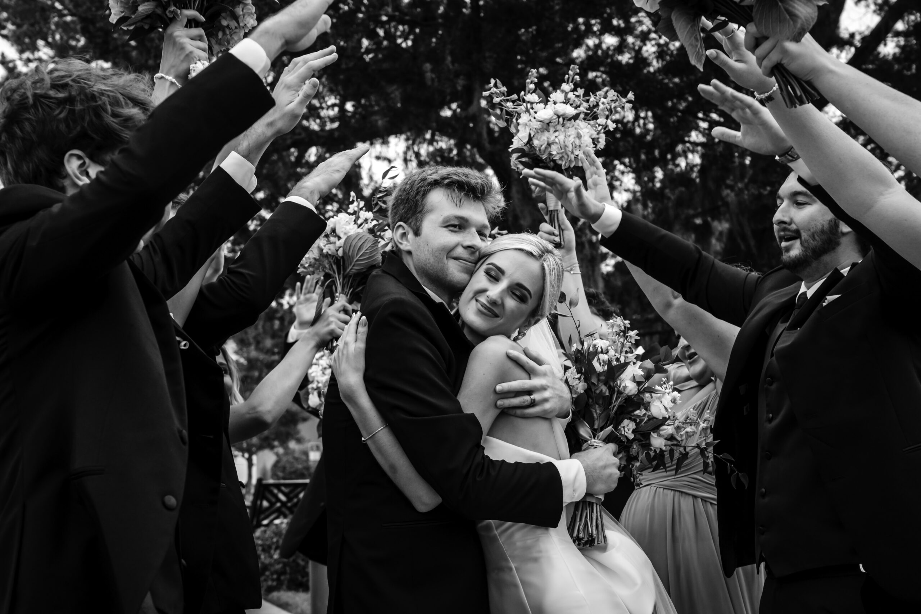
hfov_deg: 30.1
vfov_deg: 20.3
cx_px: 460
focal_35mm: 67
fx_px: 1714
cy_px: 307
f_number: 8
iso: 800
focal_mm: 67
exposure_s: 1/400
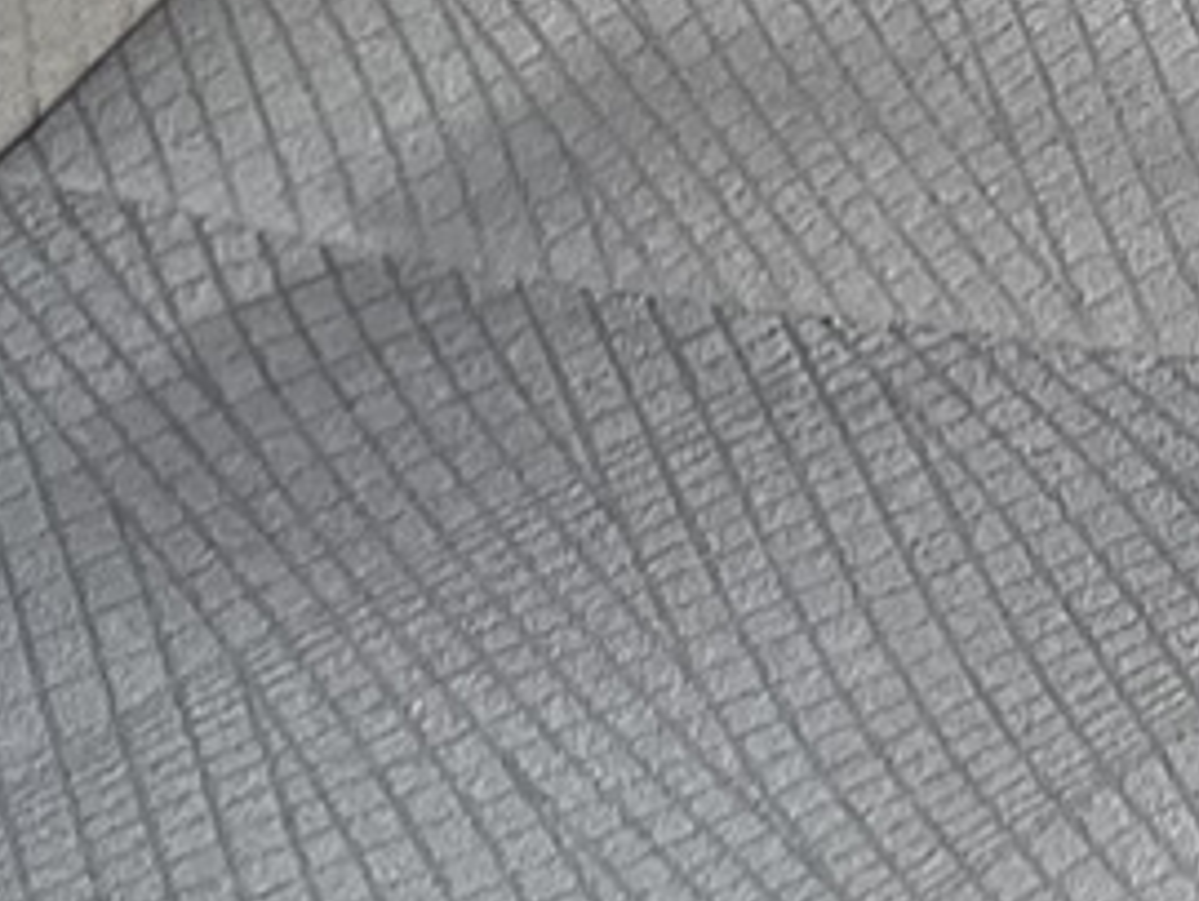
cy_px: -2237
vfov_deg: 6.5
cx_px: 3450
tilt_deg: -32.6
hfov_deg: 8.6
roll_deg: +1.5
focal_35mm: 197
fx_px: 6830
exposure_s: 1/111
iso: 125
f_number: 1.6
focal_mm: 5.1
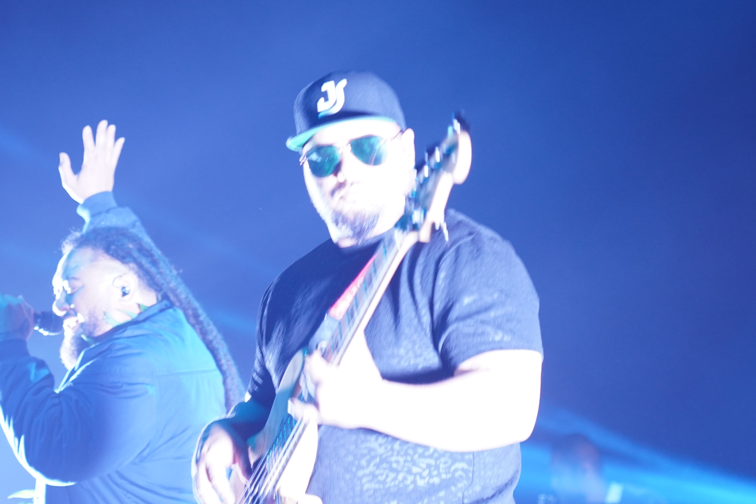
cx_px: 311
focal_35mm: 142
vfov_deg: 9.7
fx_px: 2982
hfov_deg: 14.4
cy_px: 273
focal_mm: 105
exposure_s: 1/125
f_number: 4
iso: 2000
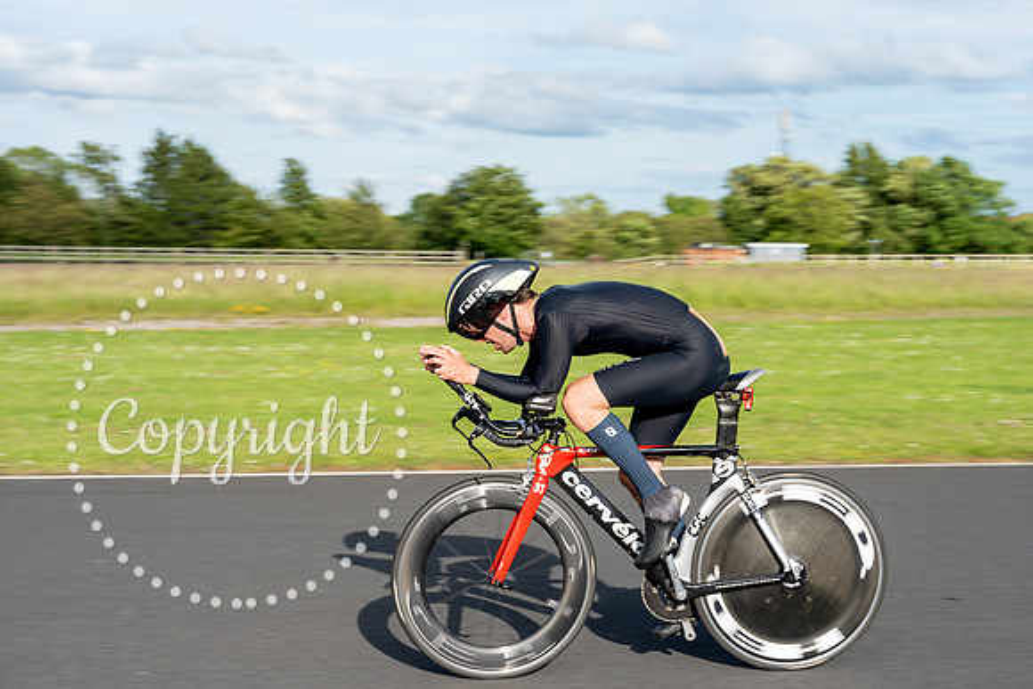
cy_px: 344
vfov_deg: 19.5
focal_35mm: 70
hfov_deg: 28.8
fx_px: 2009
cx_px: 516
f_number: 7.1
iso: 160
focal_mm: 70
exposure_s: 1/400
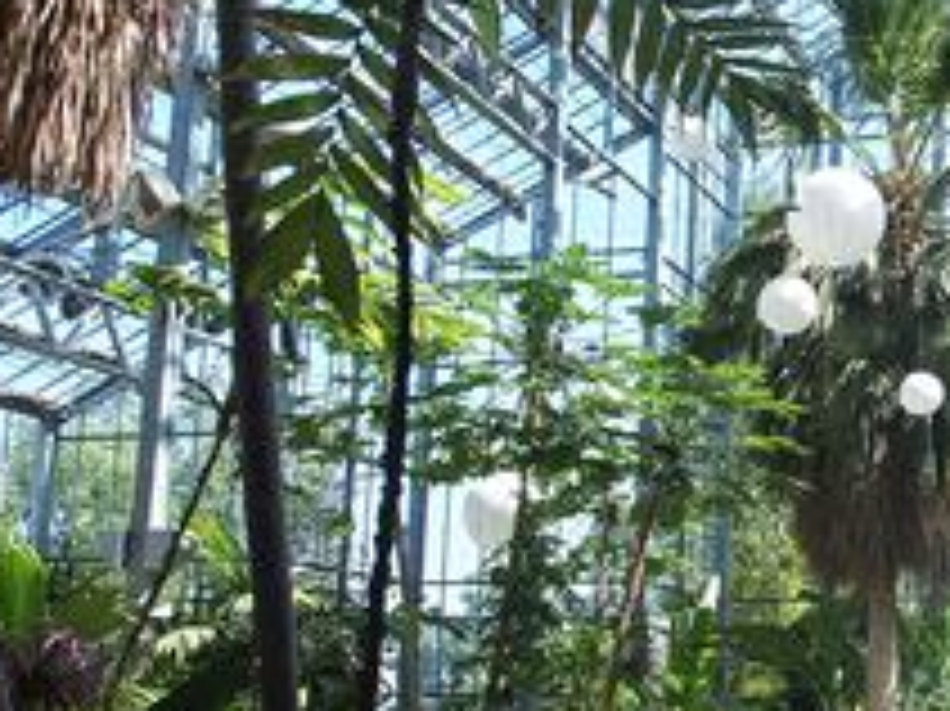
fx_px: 1454
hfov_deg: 34.4
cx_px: 837
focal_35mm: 53
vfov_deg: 27.5
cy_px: 346
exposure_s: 1/400
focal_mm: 6
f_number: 3.5
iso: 100
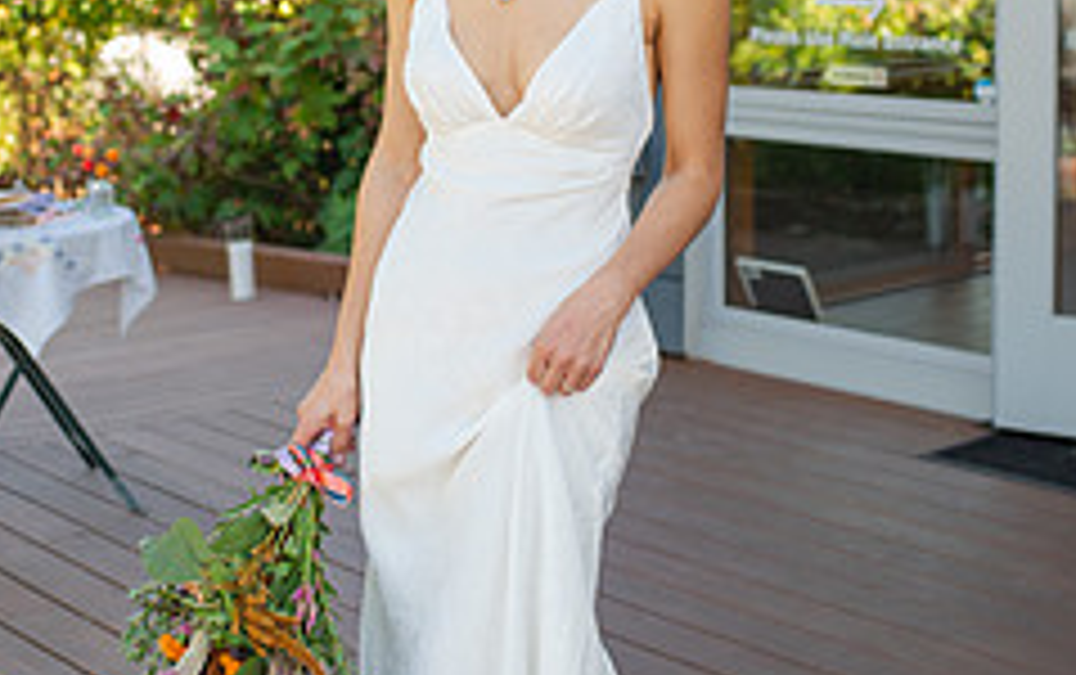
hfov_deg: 30.6
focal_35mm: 67
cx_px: 511
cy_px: 198
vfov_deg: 19.4
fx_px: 1967
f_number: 3.2
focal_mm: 35
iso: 110
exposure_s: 1/250
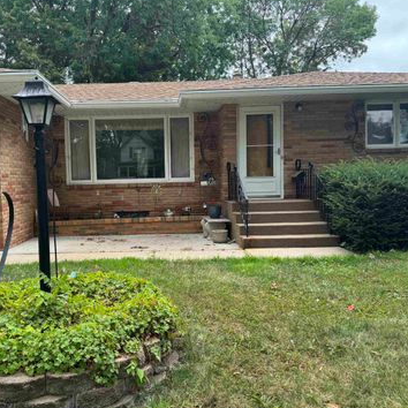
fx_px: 400
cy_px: 199
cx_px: 153
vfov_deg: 54.0
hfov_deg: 53.5
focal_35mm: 30
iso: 80
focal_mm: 6.76
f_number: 1.78
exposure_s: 1/1261
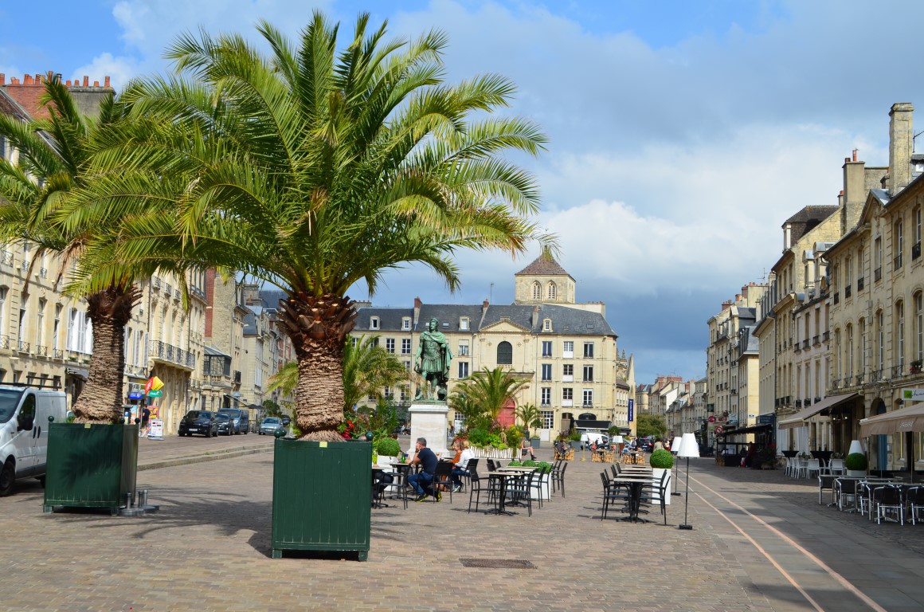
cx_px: 462
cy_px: 306
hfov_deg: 45.0
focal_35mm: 44
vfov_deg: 30.7
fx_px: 1114
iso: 200
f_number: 10
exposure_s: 1/320
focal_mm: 29
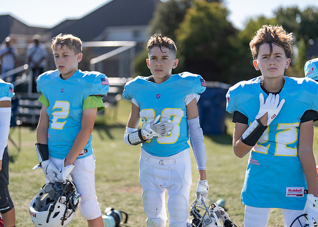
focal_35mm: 56
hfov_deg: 34.8
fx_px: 508
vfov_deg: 25.2
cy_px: 106
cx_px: 164
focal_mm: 50
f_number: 1.2
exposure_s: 1/4000
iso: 100
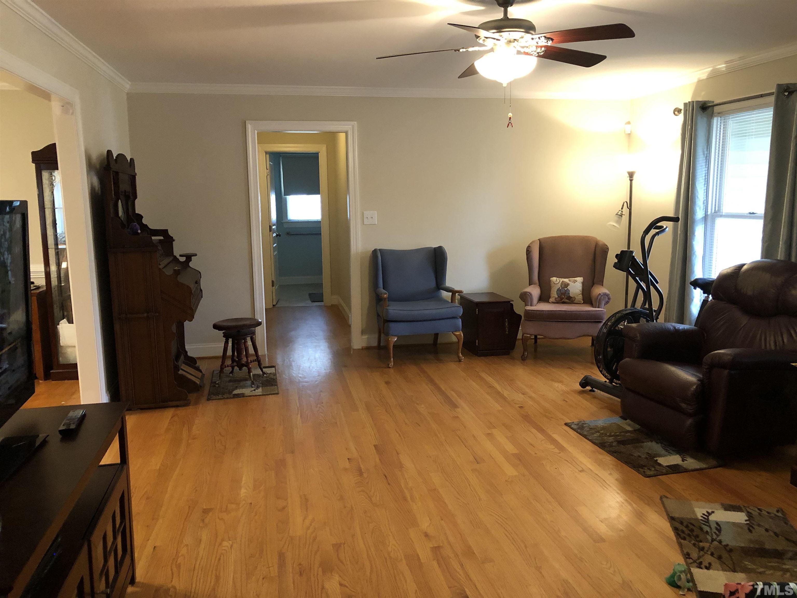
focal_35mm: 28
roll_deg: +0.5
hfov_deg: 63.4
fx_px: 645
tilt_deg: -9.0
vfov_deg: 49.7
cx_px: 398
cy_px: 299
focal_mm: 3.99
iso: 100
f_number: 1.8
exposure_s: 1/15
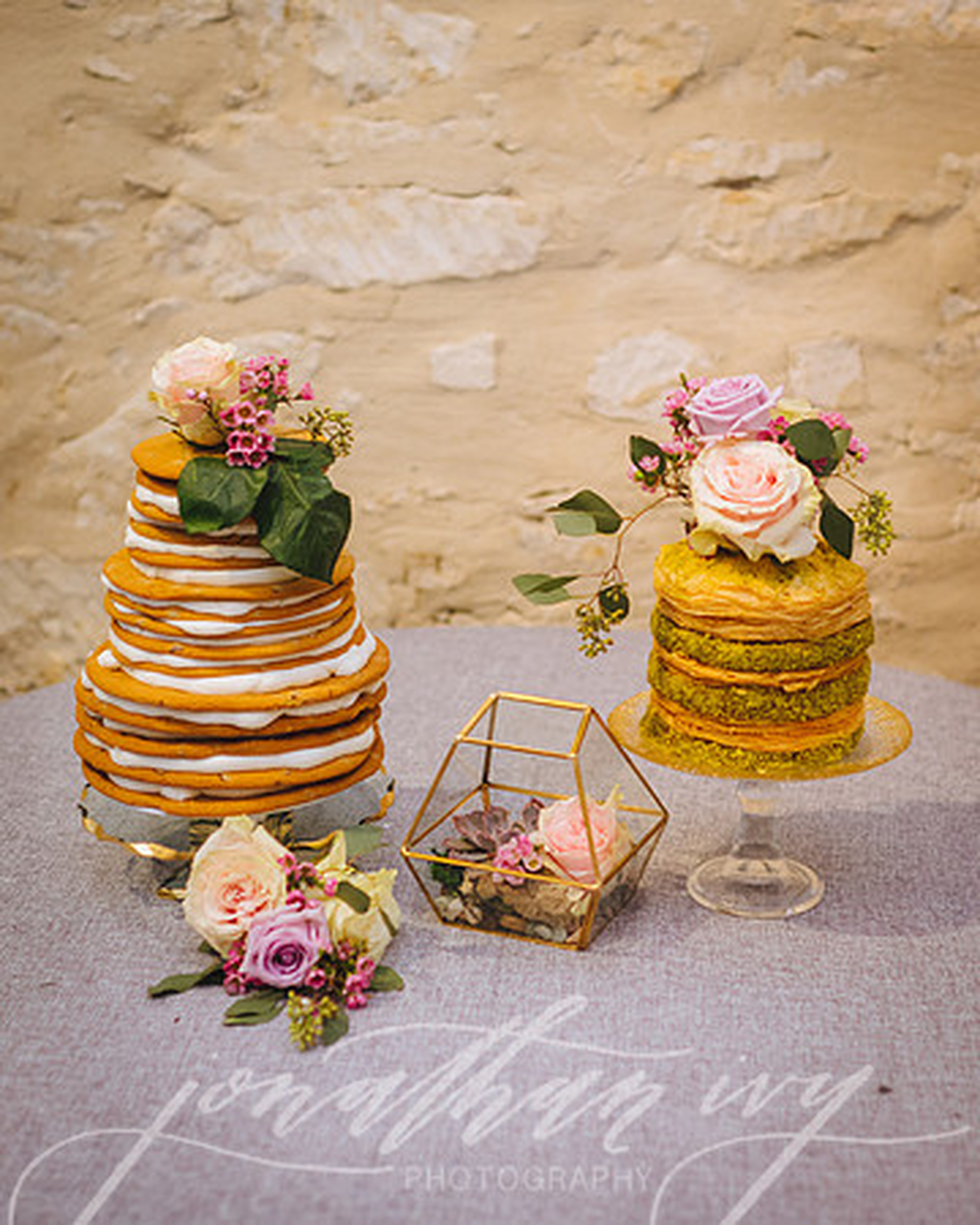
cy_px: 593
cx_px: 520
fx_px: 1976
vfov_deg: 34.4
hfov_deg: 27.9
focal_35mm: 54
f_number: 2
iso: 1000
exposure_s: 1/160
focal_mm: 35
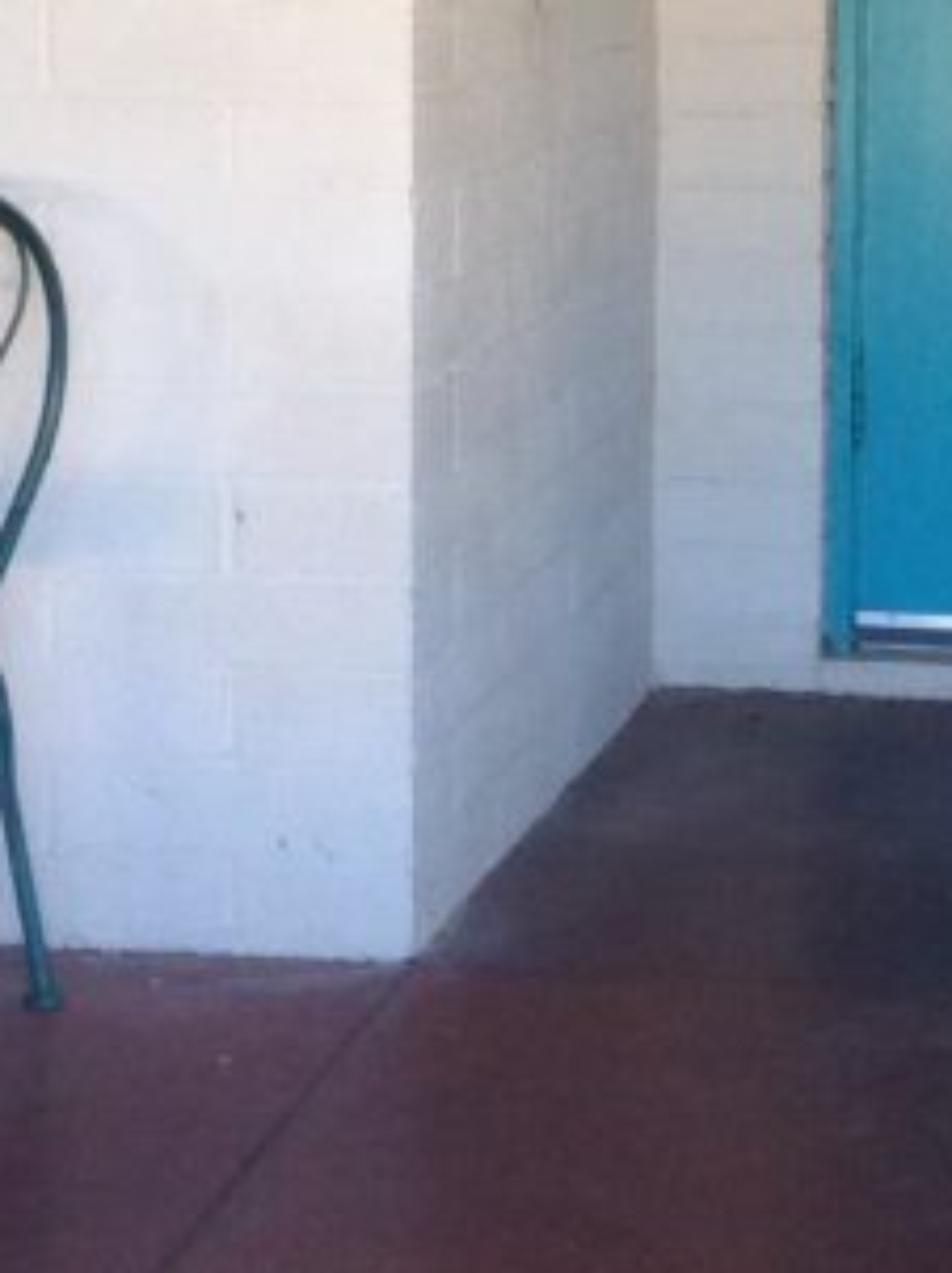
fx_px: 4113
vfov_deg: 17.3
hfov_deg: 13.1
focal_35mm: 112
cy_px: 67
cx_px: 771
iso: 100
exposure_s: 1/120
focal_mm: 4.12
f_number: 2.4
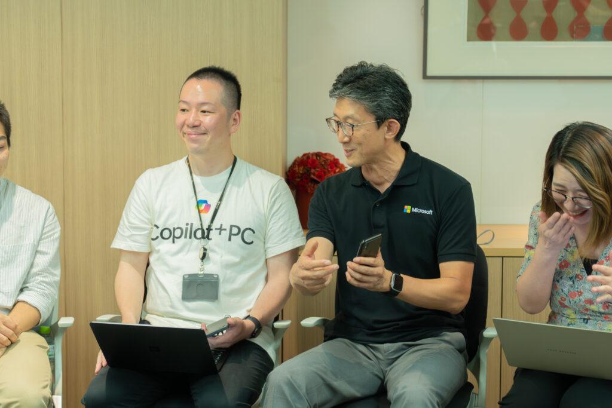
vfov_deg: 18.2
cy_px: 204
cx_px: 306
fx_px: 1275
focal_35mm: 75
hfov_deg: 27.0
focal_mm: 50
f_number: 2.8
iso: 1600
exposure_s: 1/250
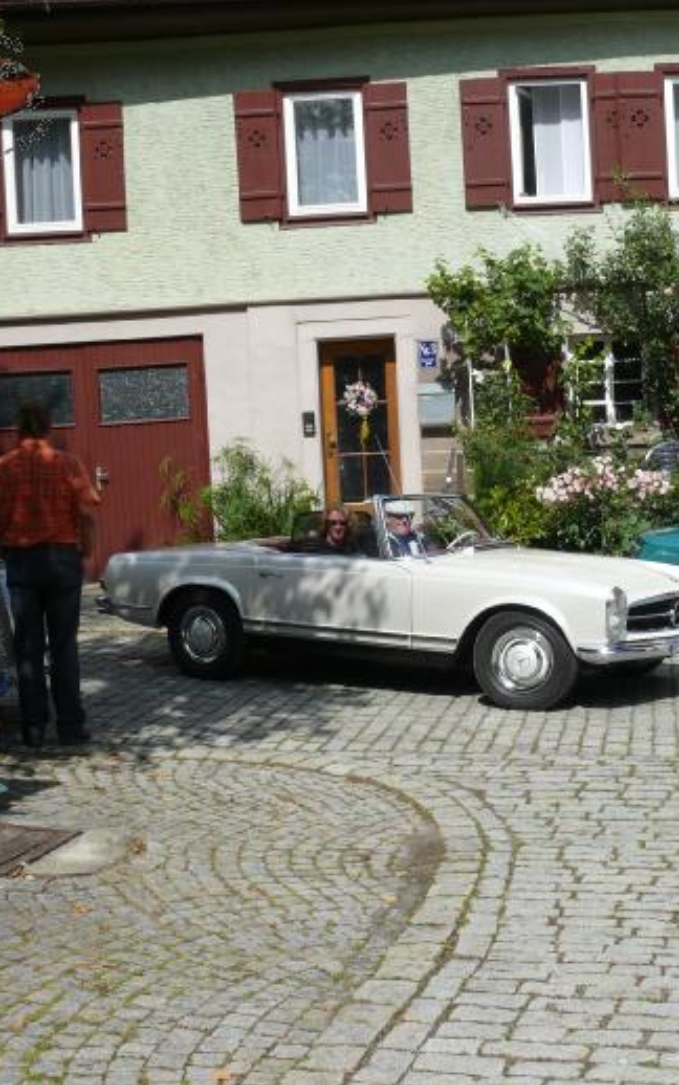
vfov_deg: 38.2
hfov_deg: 23.9
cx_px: 574
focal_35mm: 53
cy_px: 541
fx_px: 1568
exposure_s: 1/500
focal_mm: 7.7
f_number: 6.3
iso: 100
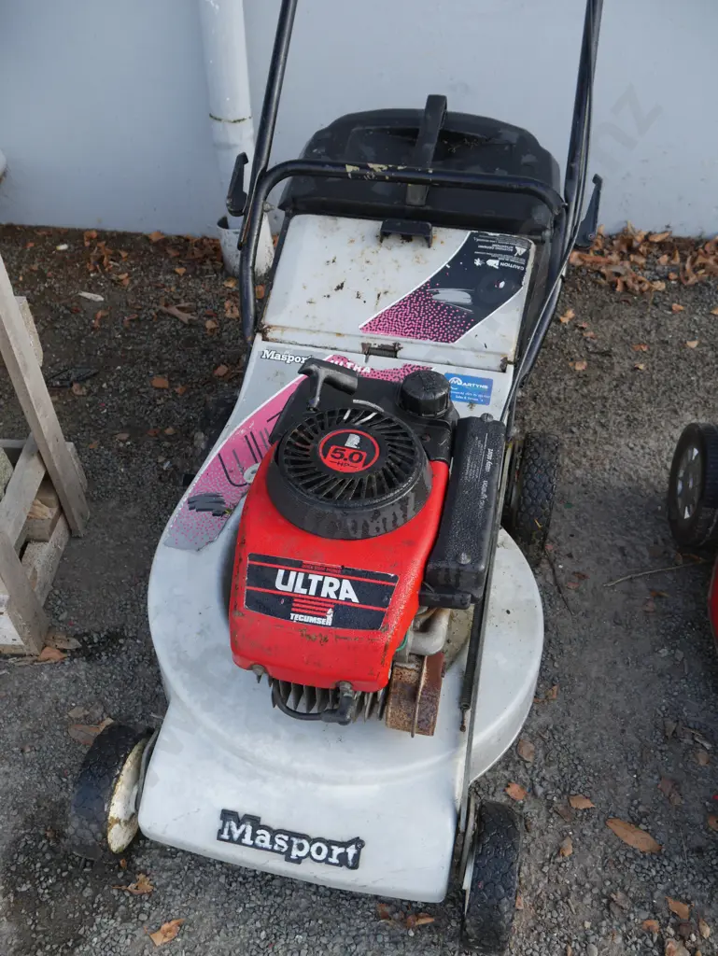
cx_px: 359
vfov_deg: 59.9
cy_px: 478
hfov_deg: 46.8
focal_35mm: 30
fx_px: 829
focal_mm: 15
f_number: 5
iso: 200
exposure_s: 1/160
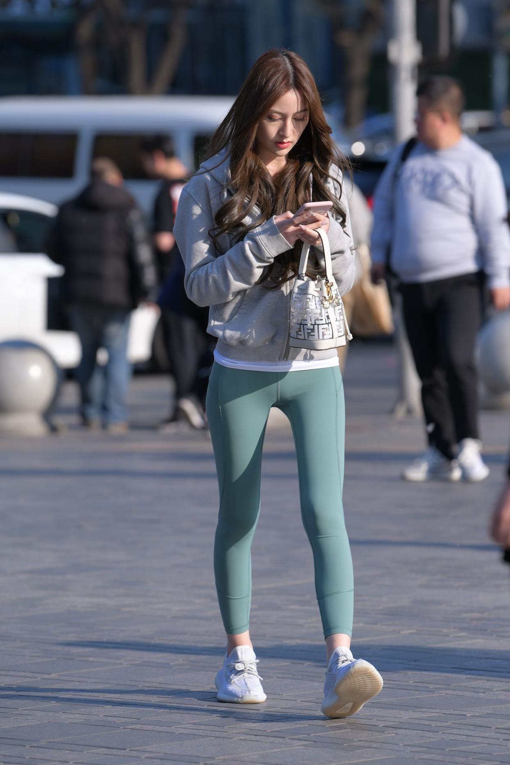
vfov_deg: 8.8
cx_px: 303
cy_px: 411
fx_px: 4992
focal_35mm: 235
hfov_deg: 5.8
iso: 100
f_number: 4
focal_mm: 190
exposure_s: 1/800
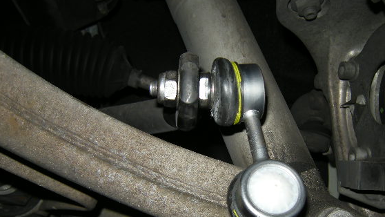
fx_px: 357
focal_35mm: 35
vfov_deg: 33.4
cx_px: 219
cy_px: 147
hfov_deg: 56.4
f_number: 2.8
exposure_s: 1/60
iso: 64
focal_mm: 4.7
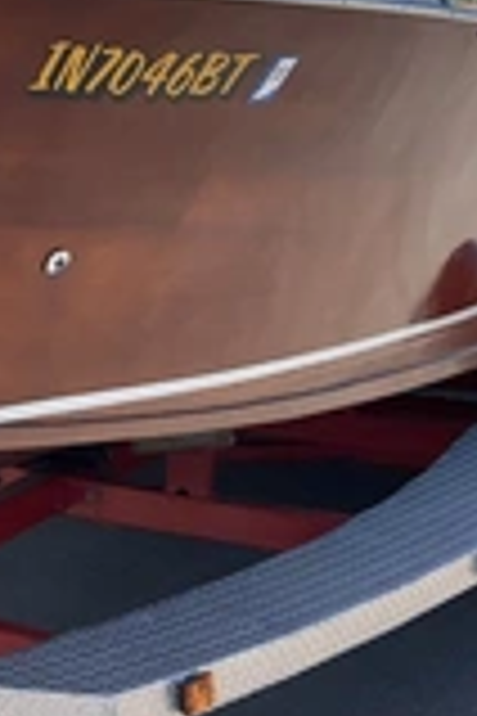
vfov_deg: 26.6
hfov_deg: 16.4
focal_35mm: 76
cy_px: 315
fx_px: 1510
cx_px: -238
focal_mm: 3
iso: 25
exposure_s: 1/1055
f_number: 1.8
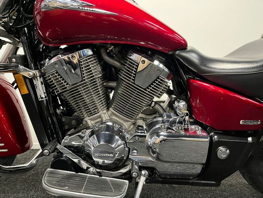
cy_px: 99
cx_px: 132
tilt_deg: -4.2
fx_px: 198
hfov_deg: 67.3
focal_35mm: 26
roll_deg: -2.1
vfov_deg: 53.1
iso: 500
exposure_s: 1/33
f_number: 1.6
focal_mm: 5.1
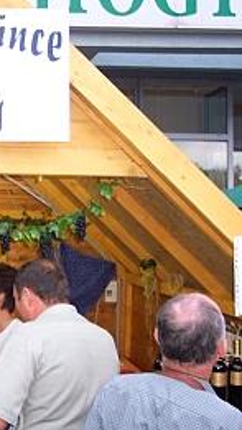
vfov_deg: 34.3
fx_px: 695
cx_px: -46
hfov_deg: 18.7
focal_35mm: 61
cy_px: 216
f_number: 2.8
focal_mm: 8
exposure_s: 1/30
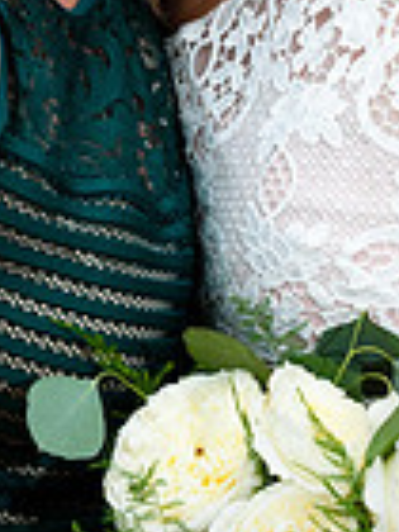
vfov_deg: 5.1
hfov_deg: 3.9
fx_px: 5932
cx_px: 215
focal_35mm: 386
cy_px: -80
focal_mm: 125
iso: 1250
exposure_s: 1/160
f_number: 5.6
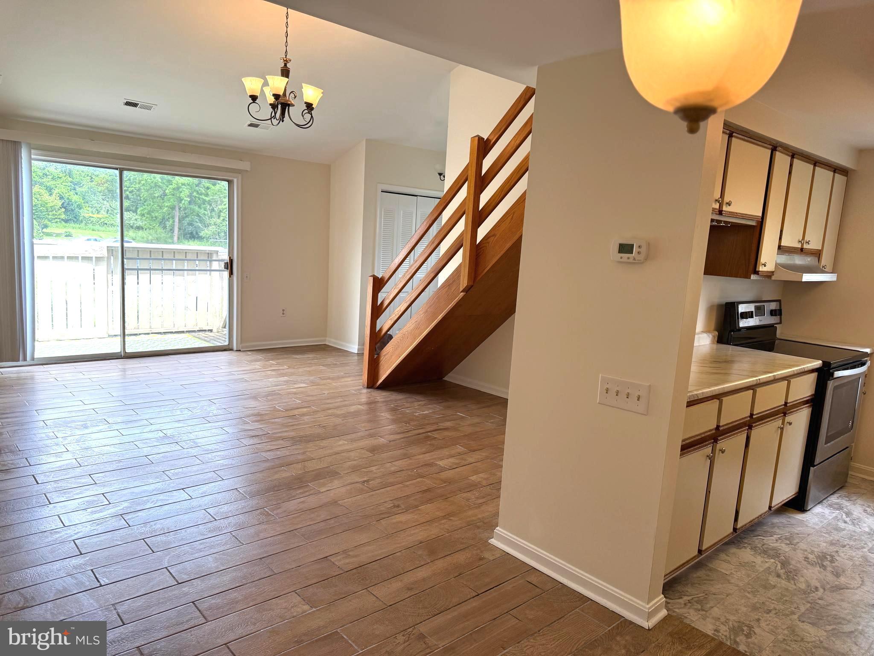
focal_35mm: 24
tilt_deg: -7.9
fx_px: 606
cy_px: 328
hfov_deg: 71.6
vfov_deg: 56.8
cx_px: 437
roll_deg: -3.5
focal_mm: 6.76
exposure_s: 1/326
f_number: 1.78
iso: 100
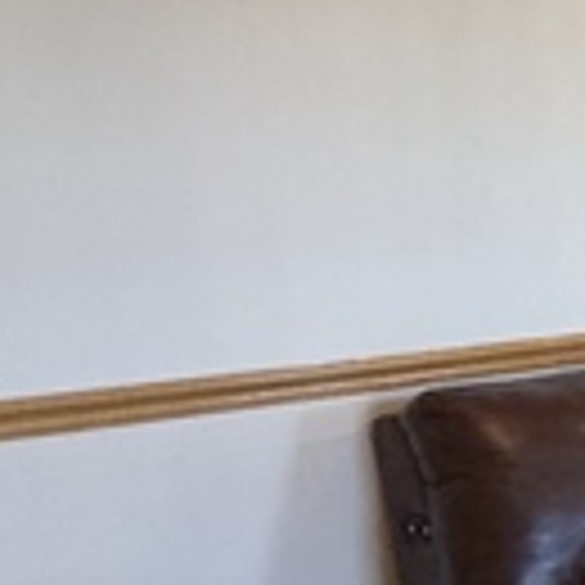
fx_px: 1453
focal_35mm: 76
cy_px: 284
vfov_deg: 22.8
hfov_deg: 11.5
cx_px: 1755
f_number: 2.2
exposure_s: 1/60
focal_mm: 2.22
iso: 250
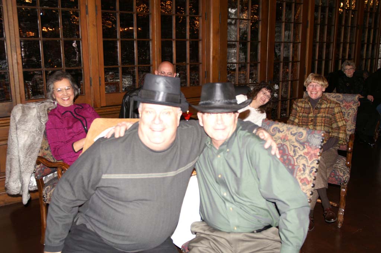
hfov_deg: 57.3
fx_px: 349
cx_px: 190
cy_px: 126
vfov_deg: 39.9
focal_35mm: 33
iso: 200
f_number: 3.5
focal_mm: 22
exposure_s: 1/60
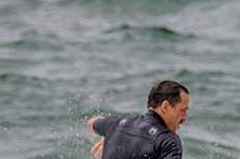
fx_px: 23904
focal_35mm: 3589
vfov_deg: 0.4
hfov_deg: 0.6
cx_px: 253
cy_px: 106
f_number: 11
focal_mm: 800
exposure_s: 1/2000
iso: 1600
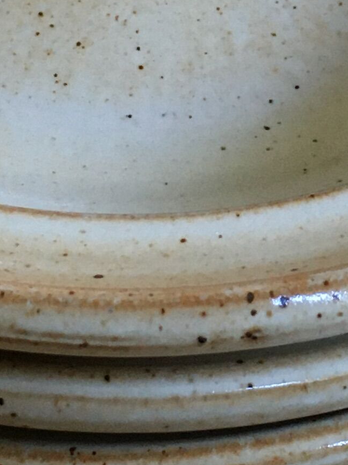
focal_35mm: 136
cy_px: 123
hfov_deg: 10.9
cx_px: 176
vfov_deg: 14.5
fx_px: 1823
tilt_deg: -47.1
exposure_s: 1/33
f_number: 2.2
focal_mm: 4.15
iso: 160
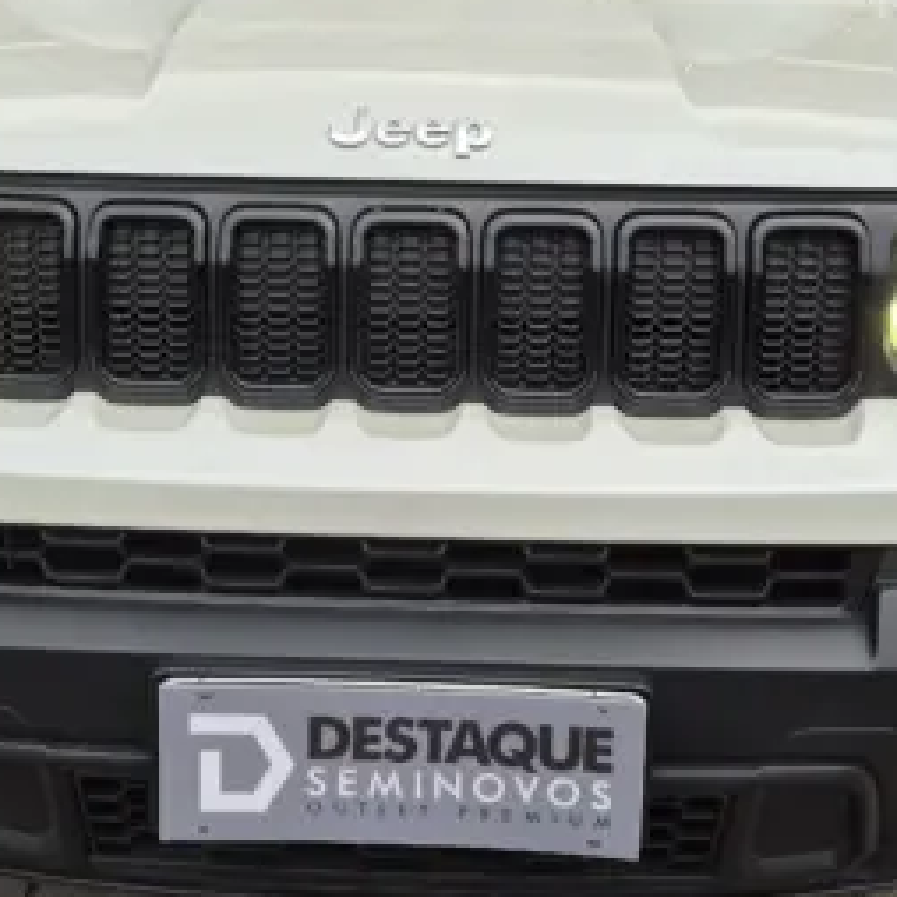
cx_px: 385
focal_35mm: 48
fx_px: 1407
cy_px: 261
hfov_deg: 35.3
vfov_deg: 34.8
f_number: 1.8
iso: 25
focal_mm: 5.4
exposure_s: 1/276
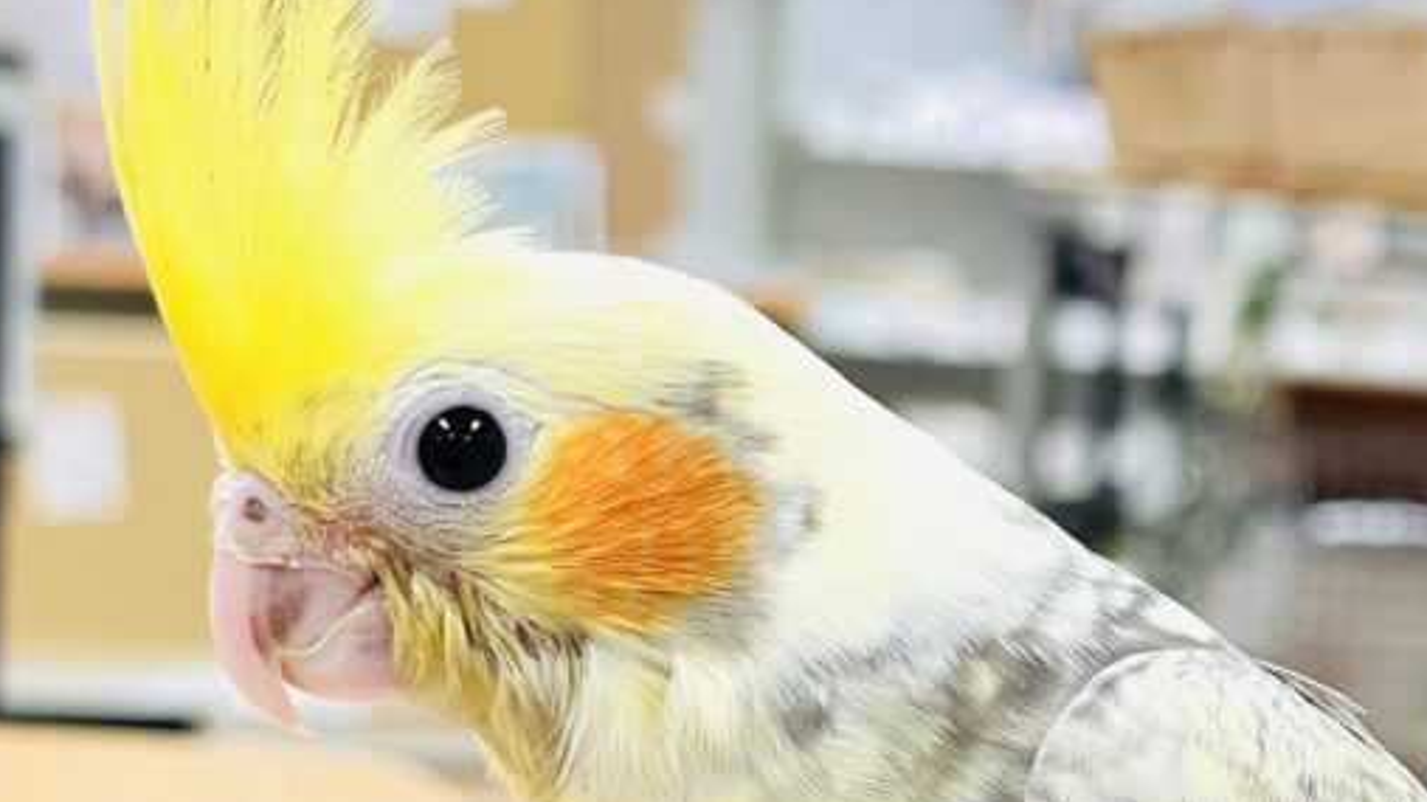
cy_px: 937
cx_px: 1025
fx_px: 5070
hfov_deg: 16.0
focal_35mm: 134
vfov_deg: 8.9
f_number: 2
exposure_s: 1/99
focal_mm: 6
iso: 100
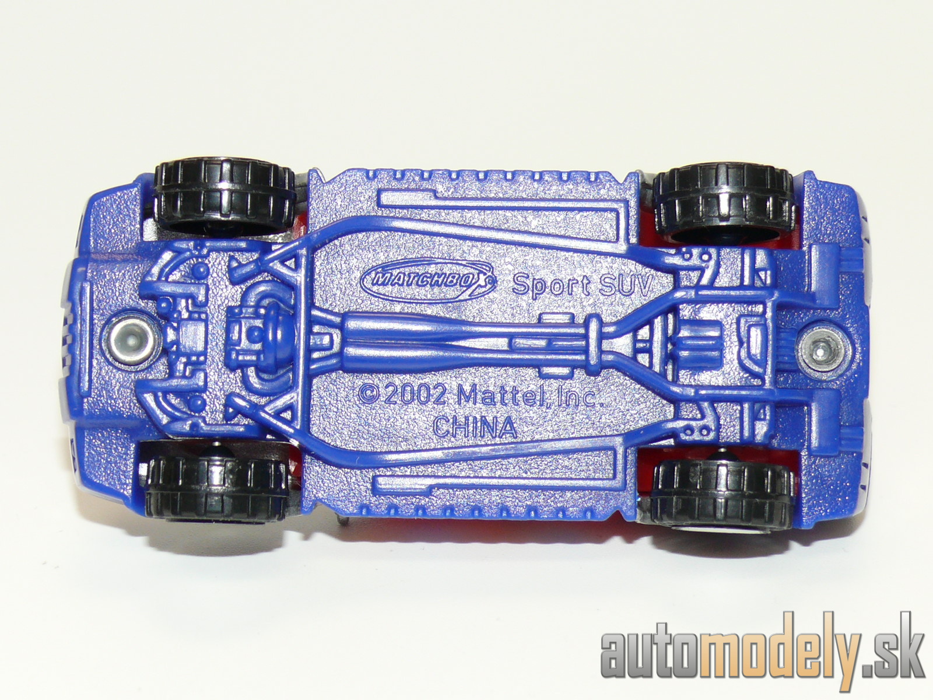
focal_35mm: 112
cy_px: 350
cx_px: 466
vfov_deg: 13.2
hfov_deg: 17.6
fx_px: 3019
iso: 100
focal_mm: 14.1
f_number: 4
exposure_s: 1/30
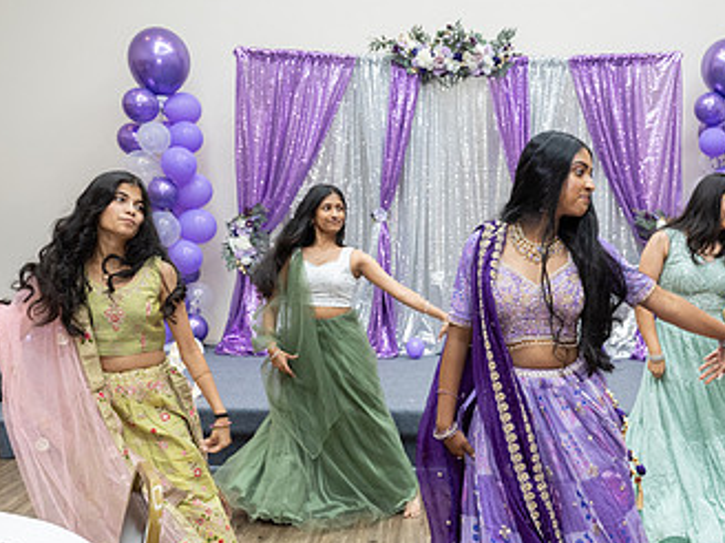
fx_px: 1005
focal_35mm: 48
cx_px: 491
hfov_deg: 39.1
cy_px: 416
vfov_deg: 29.7
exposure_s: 1/160
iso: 1000
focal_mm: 27
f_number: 4
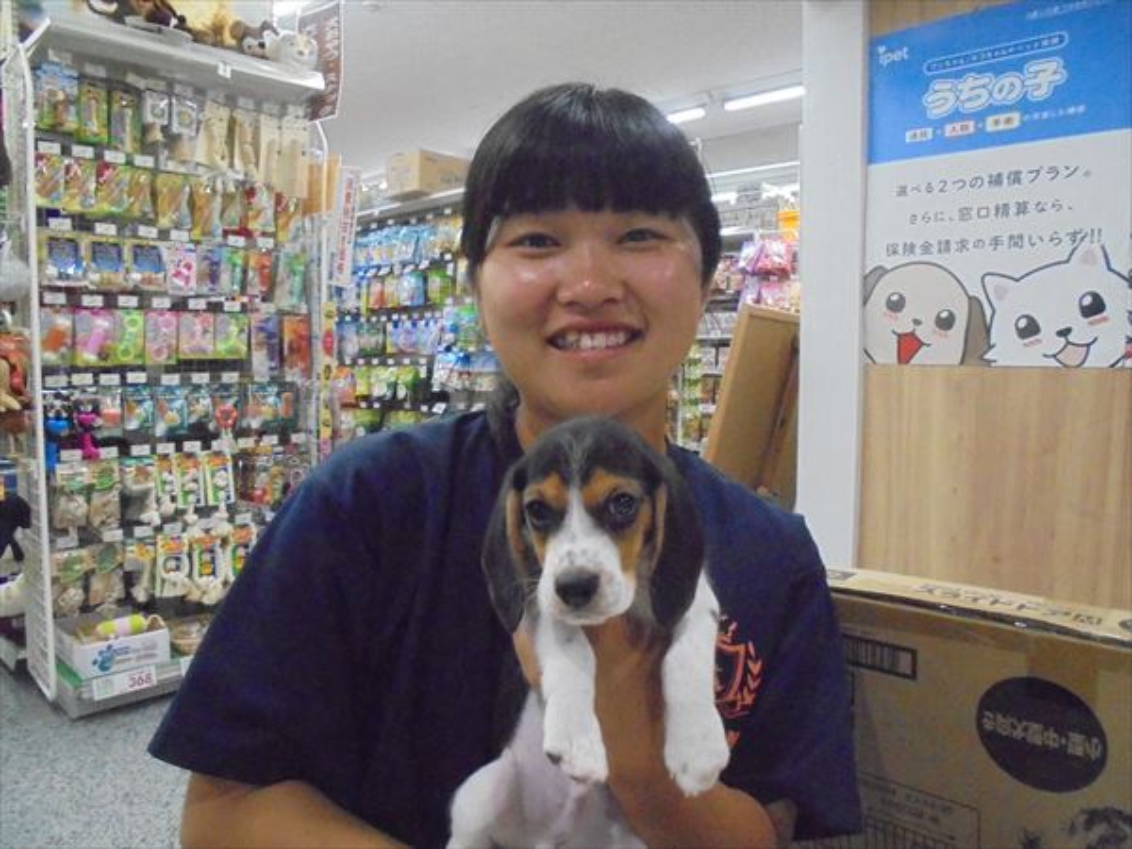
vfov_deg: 53.1
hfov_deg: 67.3
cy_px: 424
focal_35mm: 26
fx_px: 850
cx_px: 566
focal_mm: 4.6
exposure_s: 1/100
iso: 1600
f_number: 3.5
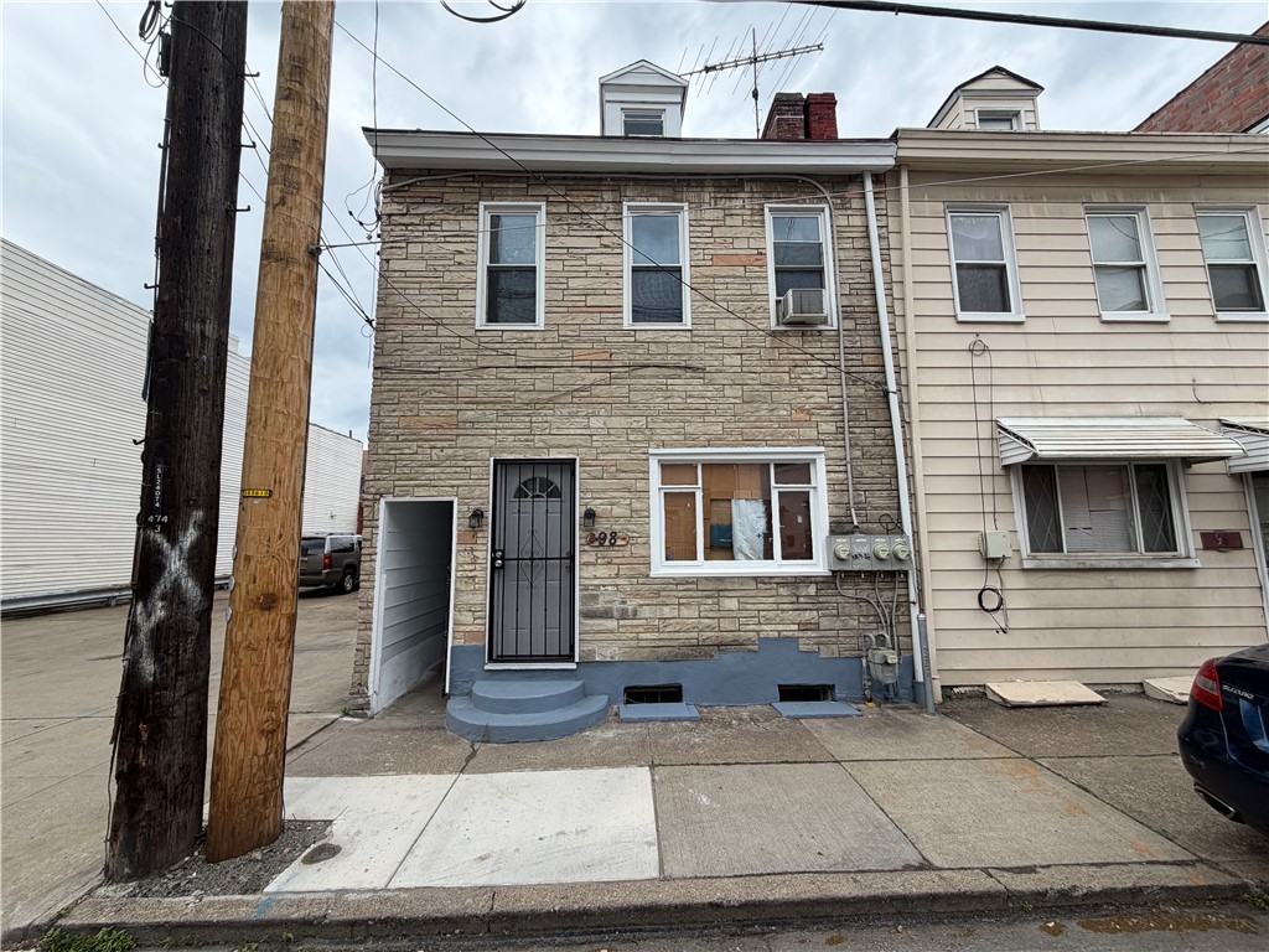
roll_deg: +2.9
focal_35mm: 14
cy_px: 476
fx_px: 513
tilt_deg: +9.0
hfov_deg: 102.1
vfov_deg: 85.7
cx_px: 634
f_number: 2.2
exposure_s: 1/734
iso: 40
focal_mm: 2.22
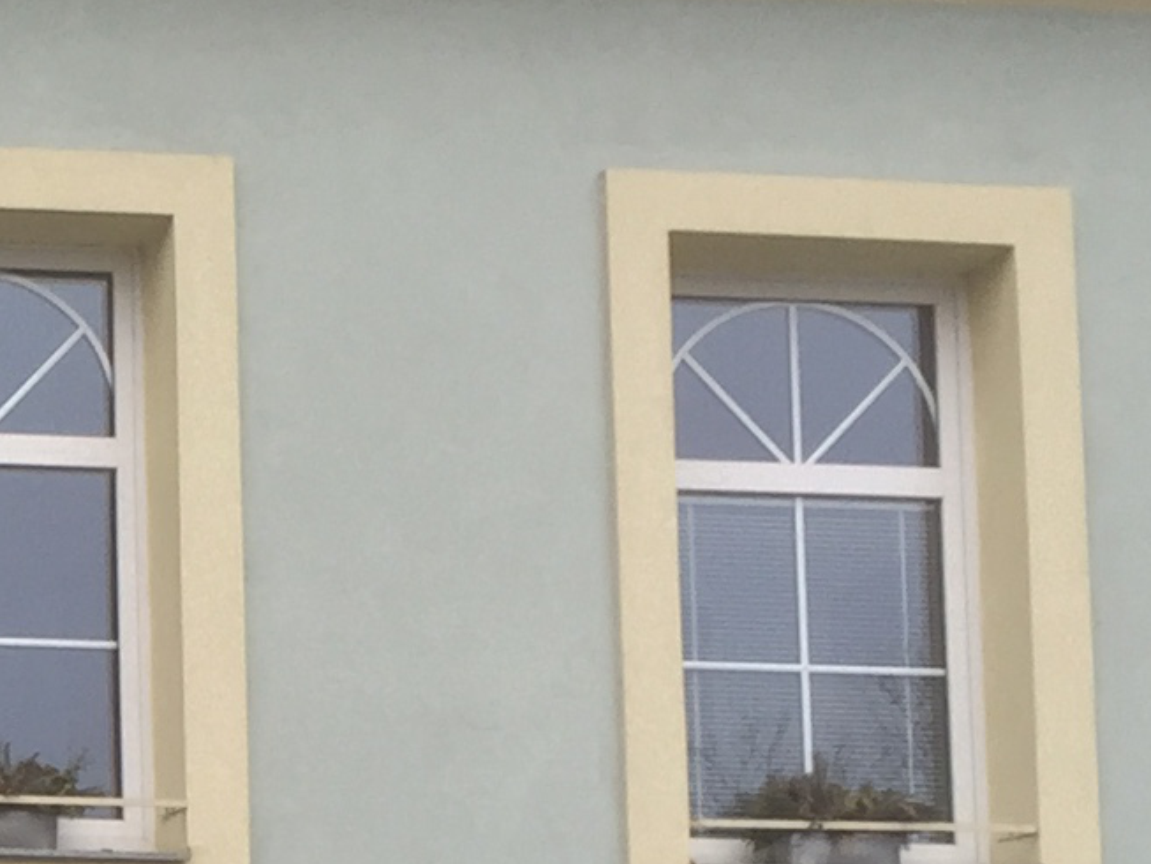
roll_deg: -0.8
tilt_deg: +8.0
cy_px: 1280
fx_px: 4822
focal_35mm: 145
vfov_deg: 9.9
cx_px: -848
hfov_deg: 12.5
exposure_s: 1/50
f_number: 2.2
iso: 32
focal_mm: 4.15
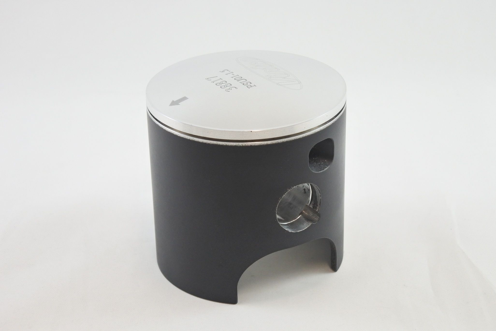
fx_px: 882
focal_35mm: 64
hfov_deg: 31.4
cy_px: 166
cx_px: 248
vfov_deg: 21.2
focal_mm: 24
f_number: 5
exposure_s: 1/125
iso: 640
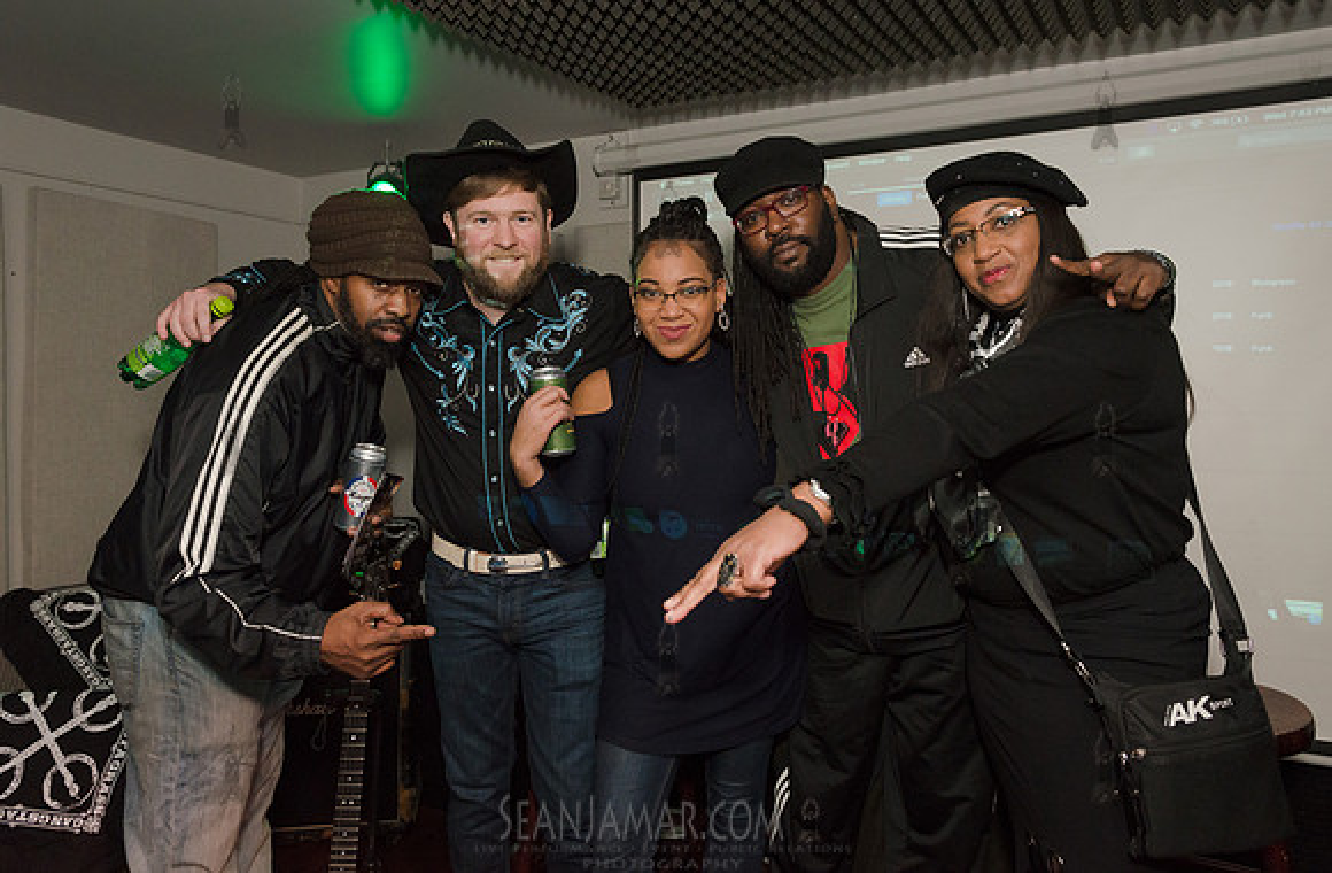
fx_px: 936
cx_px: 684
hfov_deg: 70.9
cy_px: 405
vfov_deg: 50.0
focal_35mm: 25
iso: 2500
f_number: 4
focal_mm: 24
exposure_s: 1/320
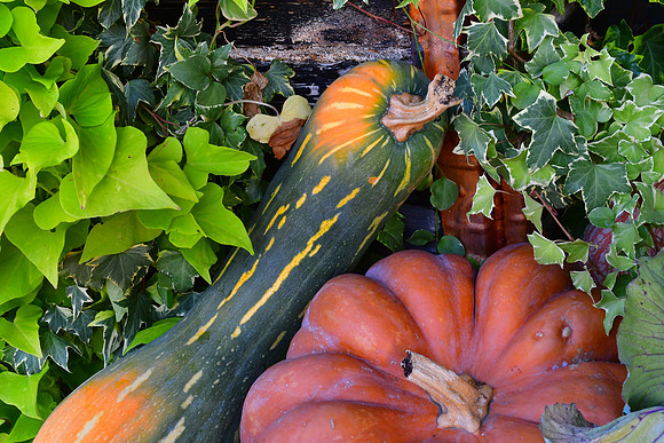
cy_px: 222
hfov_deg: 35.0
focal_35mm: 57
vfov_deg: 23.8
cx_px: 332
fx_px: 1052
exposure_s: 1/60
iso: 720
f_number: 11
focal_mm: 38
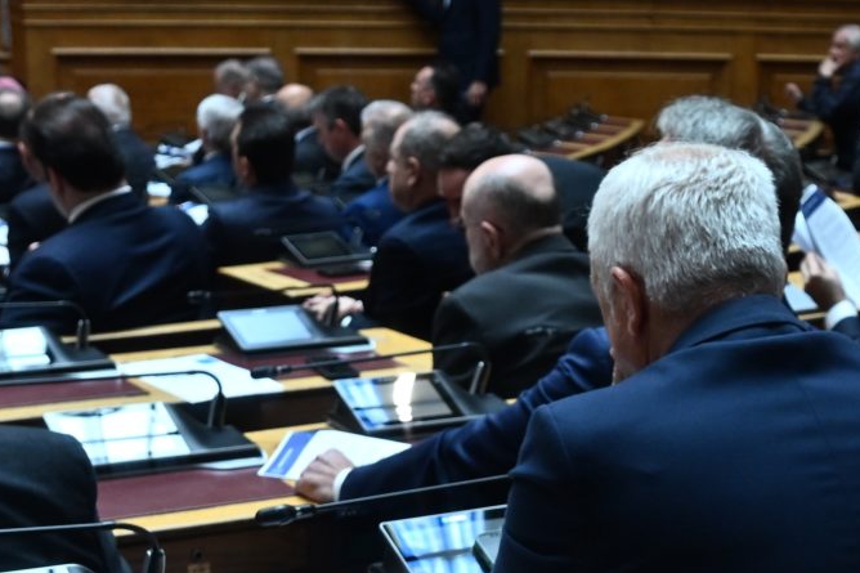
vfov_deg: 14.3
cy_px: 745
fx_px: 2197
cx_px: 557
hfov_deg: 22.1
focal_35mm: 92
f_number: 5.6
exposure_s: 1/250
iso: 900
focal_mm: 30
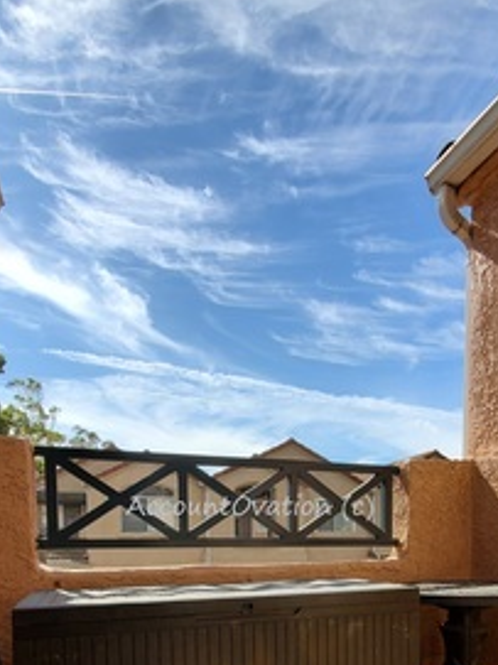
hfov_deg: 56.6
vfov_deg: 63.1
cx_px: 281
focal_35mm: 24
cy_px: 564
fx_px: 461
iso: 50
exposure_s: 1/1372
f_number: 2.2
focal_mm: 1.8
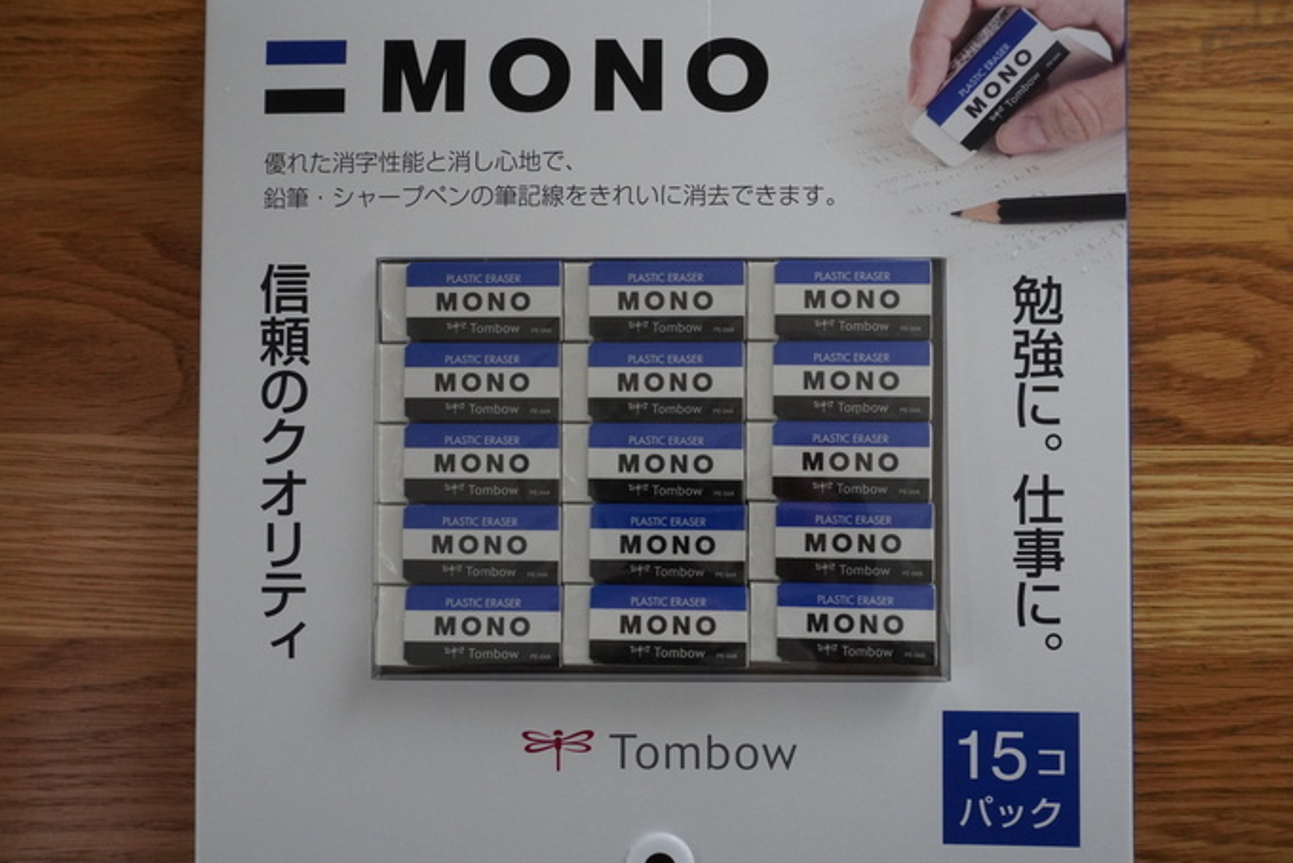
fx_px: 1186
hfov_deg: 57.2
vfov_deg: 40.0
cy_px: 432
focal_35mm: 33
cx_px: 646
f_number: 8
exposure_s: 1/40
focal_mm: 22
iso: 3200
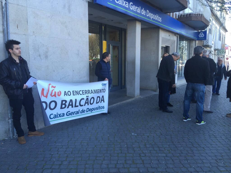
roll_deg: -0.1
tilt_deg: -6.0
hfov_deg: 61.7
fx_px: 194
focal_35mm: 29
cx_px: 116
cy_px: 86
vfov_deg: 48.2
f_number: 2.2
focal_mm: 4.15
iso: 32
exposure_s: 1/125
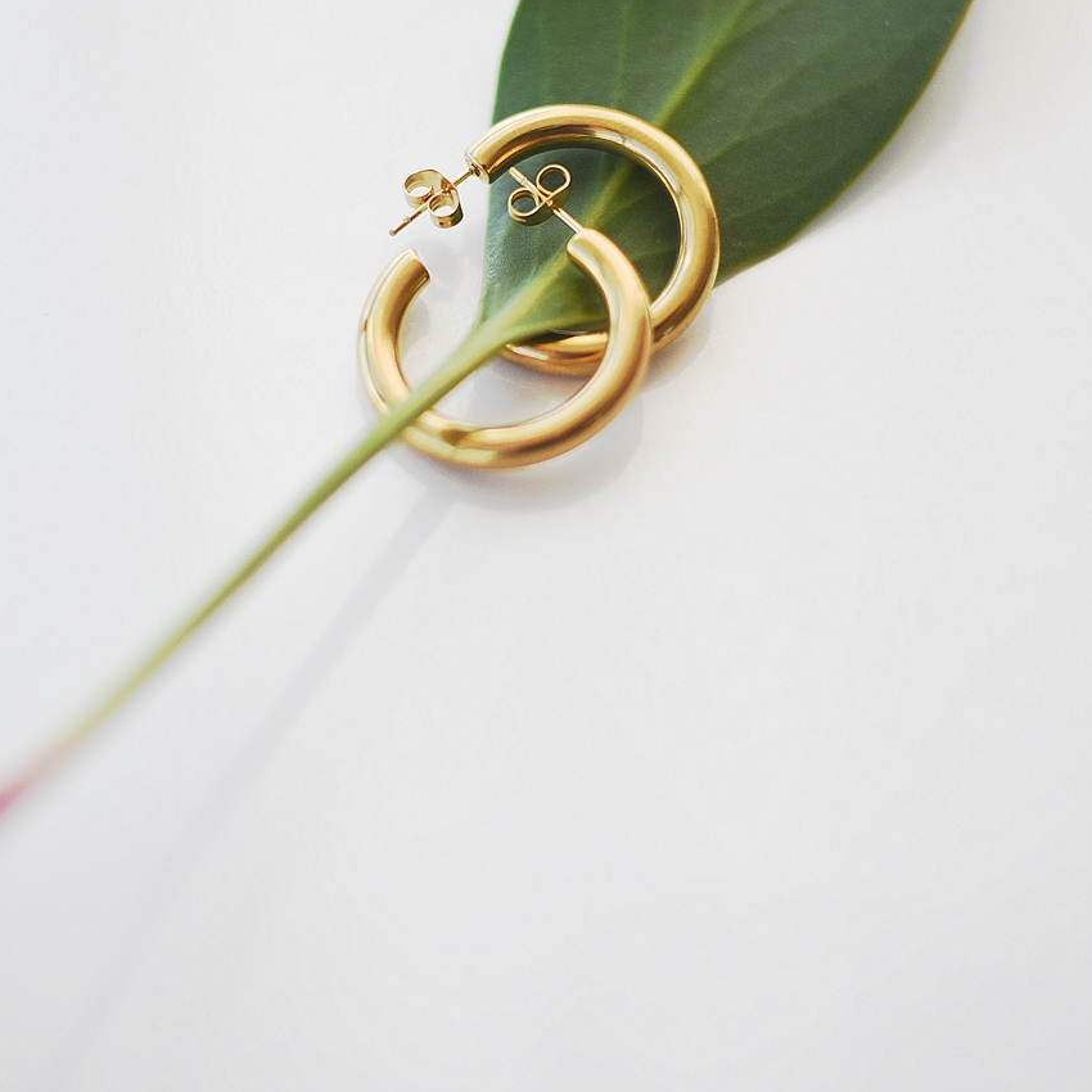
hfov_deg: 18.1
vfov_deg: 18.1
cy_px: 358
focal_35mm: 96
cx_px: 545
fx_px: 3426
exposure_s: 1/8000
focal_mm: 50
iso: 560
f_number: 1.8
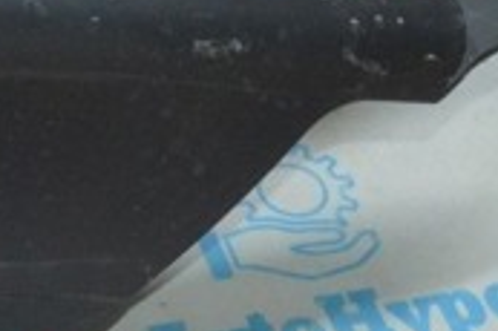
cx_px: -170
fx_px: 1686
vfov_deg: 11.1
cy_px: 19
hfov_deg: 15.9
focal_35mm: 122
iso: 3200
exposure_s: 1/60
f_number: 16
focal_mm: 22
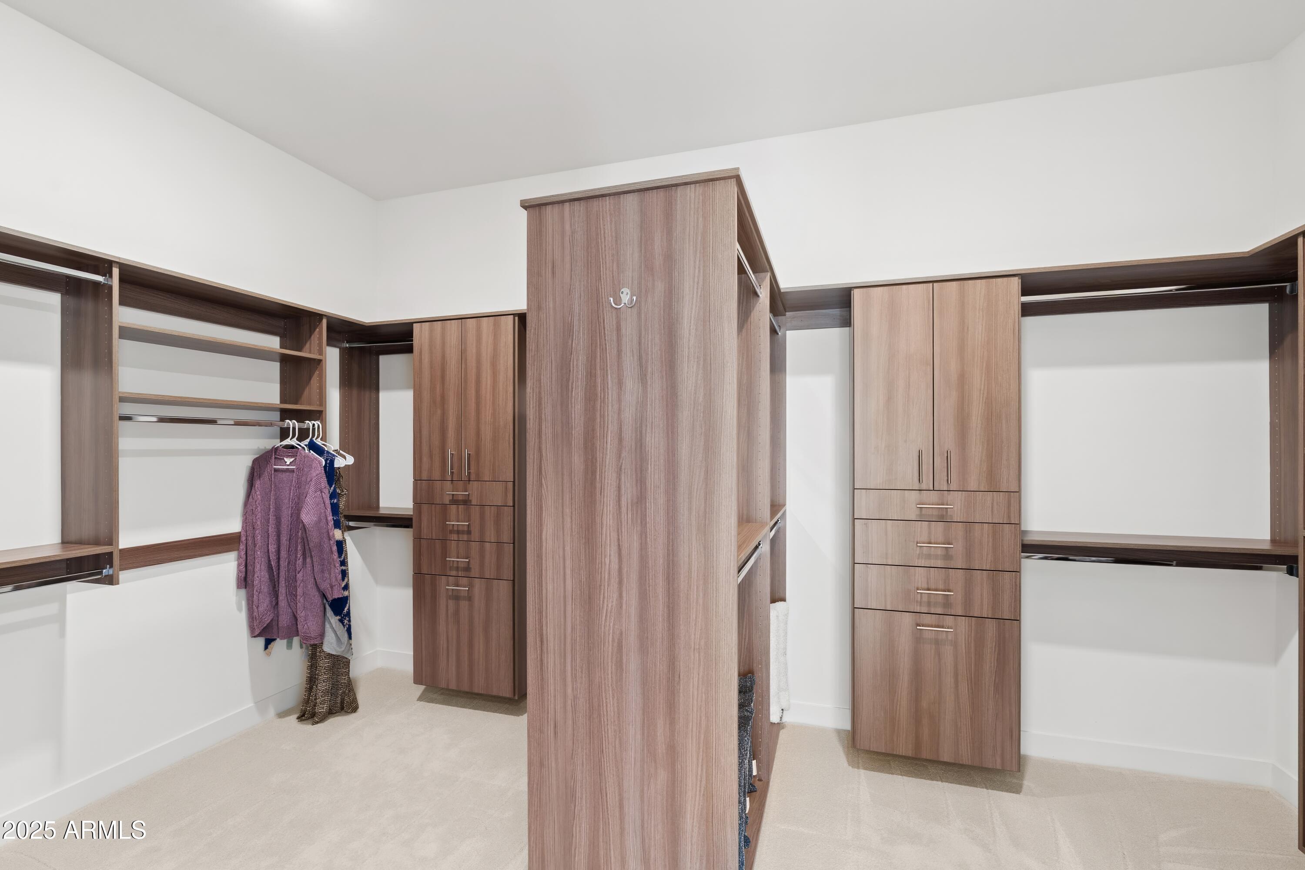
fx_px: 580
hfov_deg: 96.7
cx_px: 652
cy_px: 435
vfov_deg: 73.7
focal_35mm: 16
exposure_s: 1/1.67
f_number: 8
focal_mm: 16
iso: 800
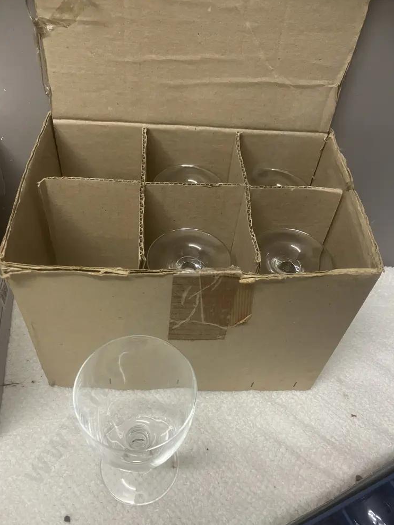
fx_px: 440
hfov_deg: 48.2
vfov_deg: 61.7
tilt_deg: -46.3
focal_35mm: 29
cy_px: 265
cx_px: 193
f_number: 1.8
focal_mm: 3.99
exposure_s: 1/50
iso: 80
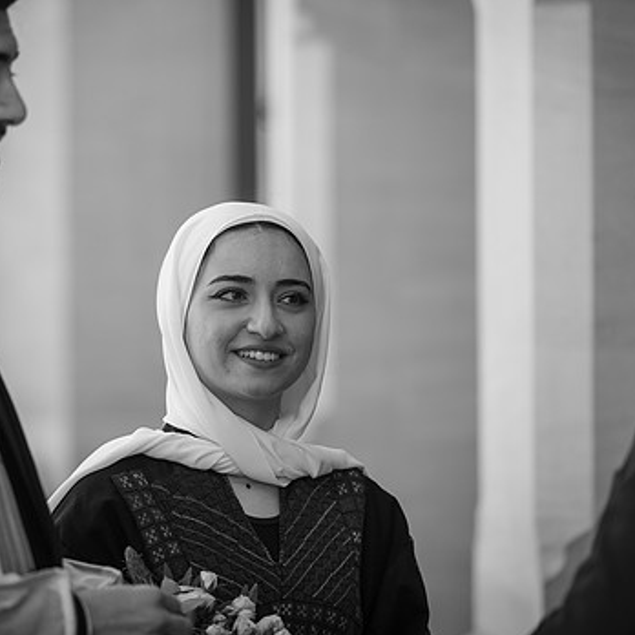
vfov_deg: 6.9
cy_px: 293
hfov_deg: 6.9
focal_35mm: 255
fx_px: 5292
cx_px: 213
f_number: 2.8
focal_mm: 180
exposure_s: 1/1000
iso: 100
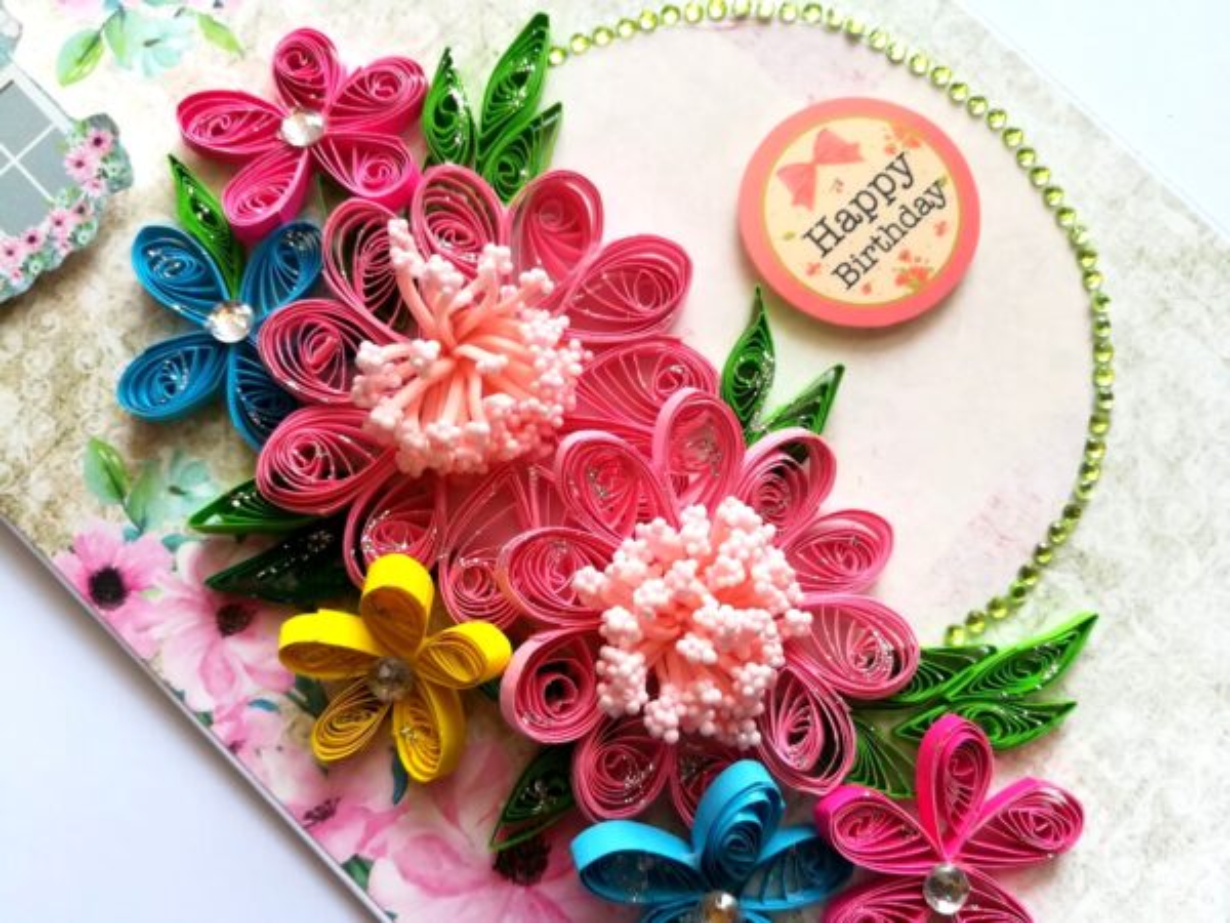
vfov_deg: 53.1
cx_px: 615
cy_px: 462
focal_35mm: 26
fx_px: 924
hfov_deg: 67.3
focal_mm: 3.83
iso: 64
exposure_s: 1/60
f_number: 2.2
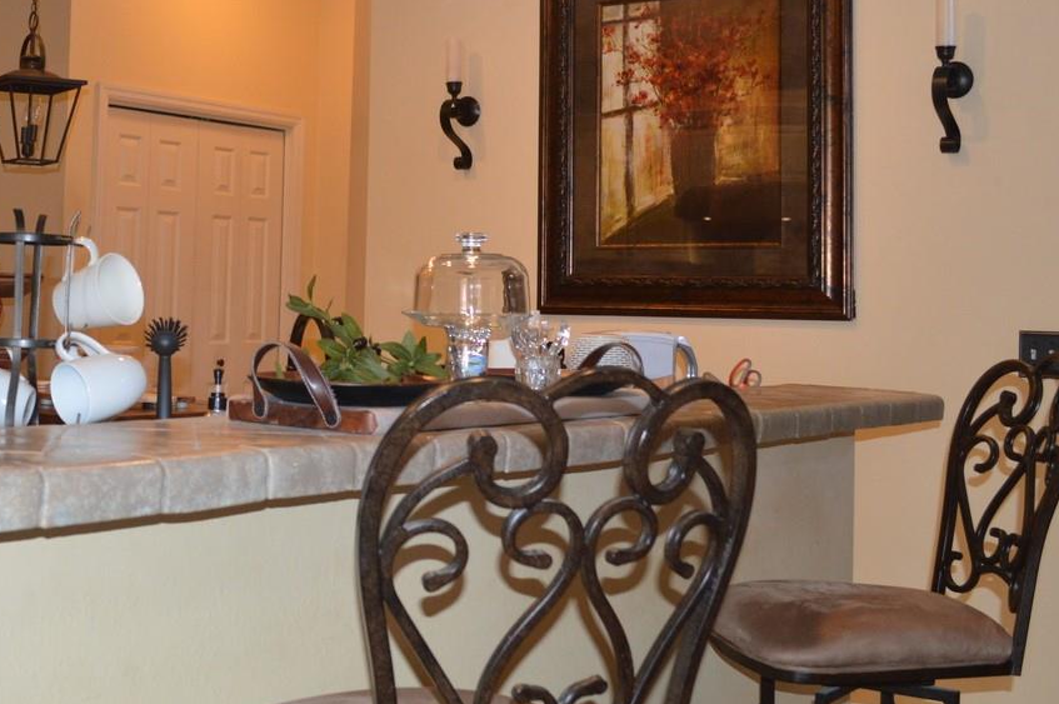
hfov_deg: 38.4
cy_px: 241
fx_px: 1499
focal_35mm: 51
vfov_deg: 26.3
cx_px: 341
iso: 640
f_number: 3.5
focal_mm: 18
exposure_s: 1/60
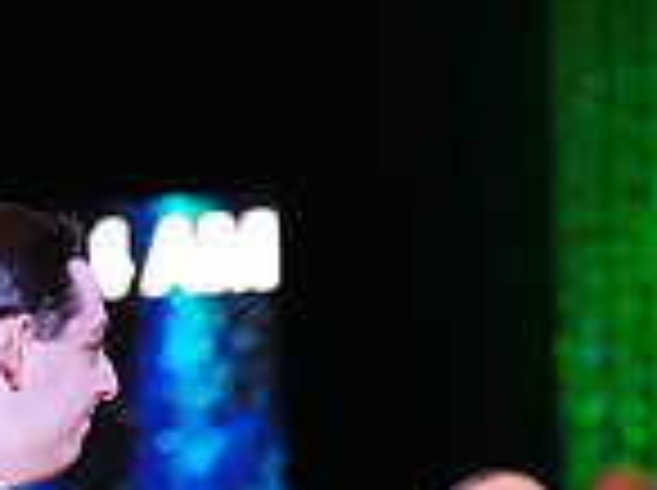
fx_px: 6878
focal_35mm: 363
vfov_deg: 4.0
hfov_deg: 5.5
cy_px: 1047
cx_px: 277
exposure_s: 1/500
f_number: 2.8
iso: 5000
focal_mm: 95
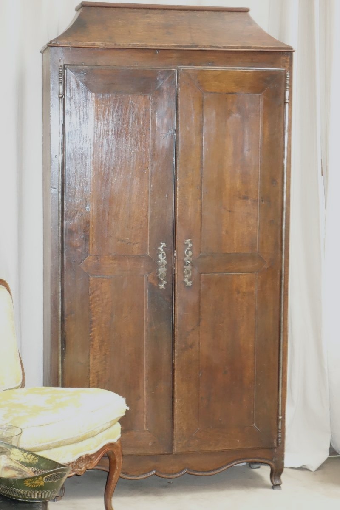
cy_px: 255
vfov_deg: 25.7
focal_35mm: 79
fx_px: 1119
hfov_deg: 17.3
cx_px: 170
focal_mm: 29.49
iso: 3200
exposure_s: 1/50
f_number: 4.5
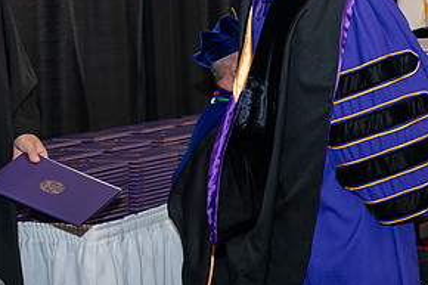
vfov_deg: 9.7
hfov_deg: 14.4
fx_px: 1663
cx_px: 421
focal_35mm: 140
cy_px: 10
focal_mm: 70
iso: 2500
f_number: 5.6
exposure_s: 1/200
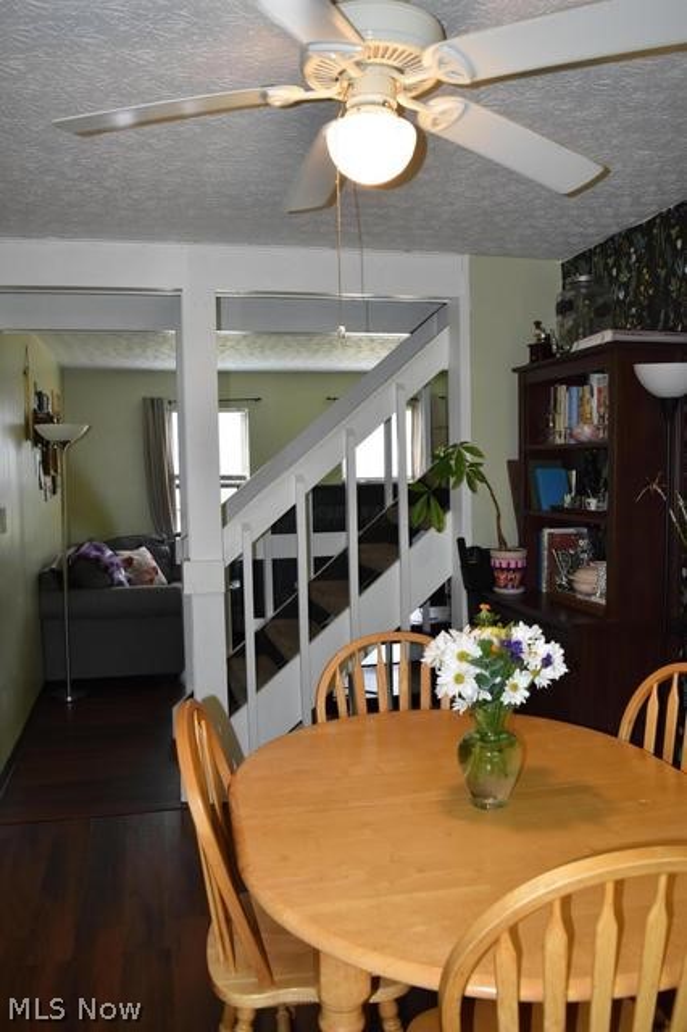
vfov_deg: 67.4
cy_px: 516
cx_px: 344
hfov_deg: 47.9
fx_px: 774
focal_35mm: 27
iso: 800
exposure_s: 1/100
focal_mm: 18
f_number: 5
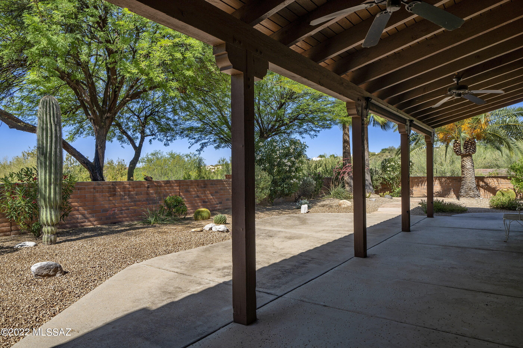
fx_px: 334
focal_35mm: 23
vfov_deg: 55.1
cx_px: 262
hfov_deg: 76.1
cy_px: 174
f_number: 9
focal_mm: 23
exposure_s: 1/160
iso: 100
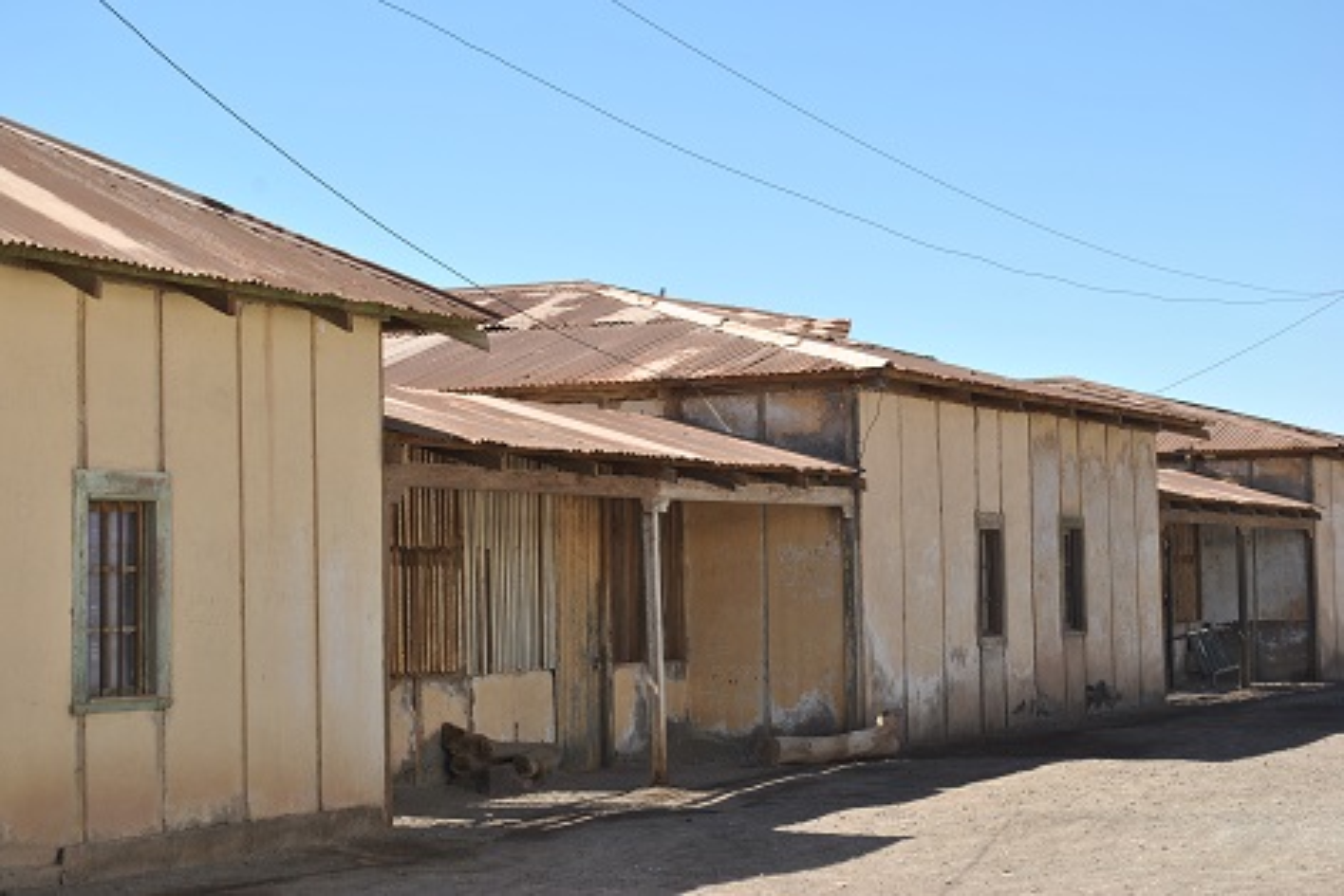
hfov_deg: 24.6
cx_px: 672
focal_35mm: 82
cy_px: 448
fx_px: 3081
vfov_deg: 16.6
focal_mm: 55
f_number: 8
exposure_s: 1/200
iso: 100
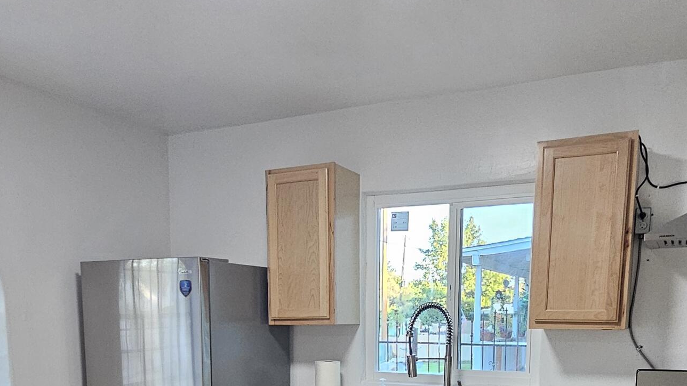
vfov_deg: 31.9
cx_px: 345
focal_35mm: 33
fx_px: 601
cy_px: 414
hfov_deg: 59.5
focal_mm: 2.2
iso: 320
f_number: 2.2
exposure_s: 1/60
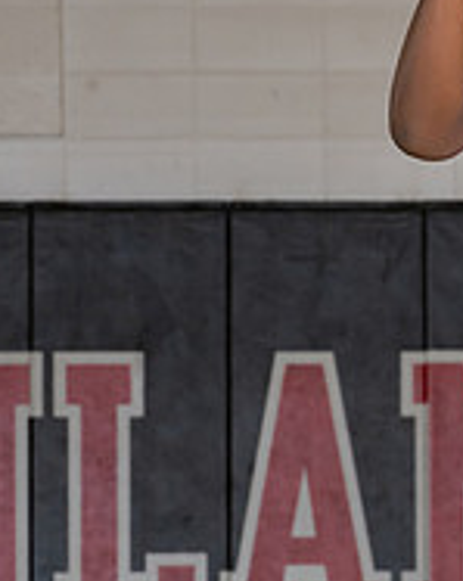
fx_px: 5581
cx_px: 626
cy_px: 297
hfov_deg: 4.7
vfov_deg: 6.0
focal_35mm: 325
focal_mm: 70
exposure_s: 1/125
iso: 400
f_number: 5.6
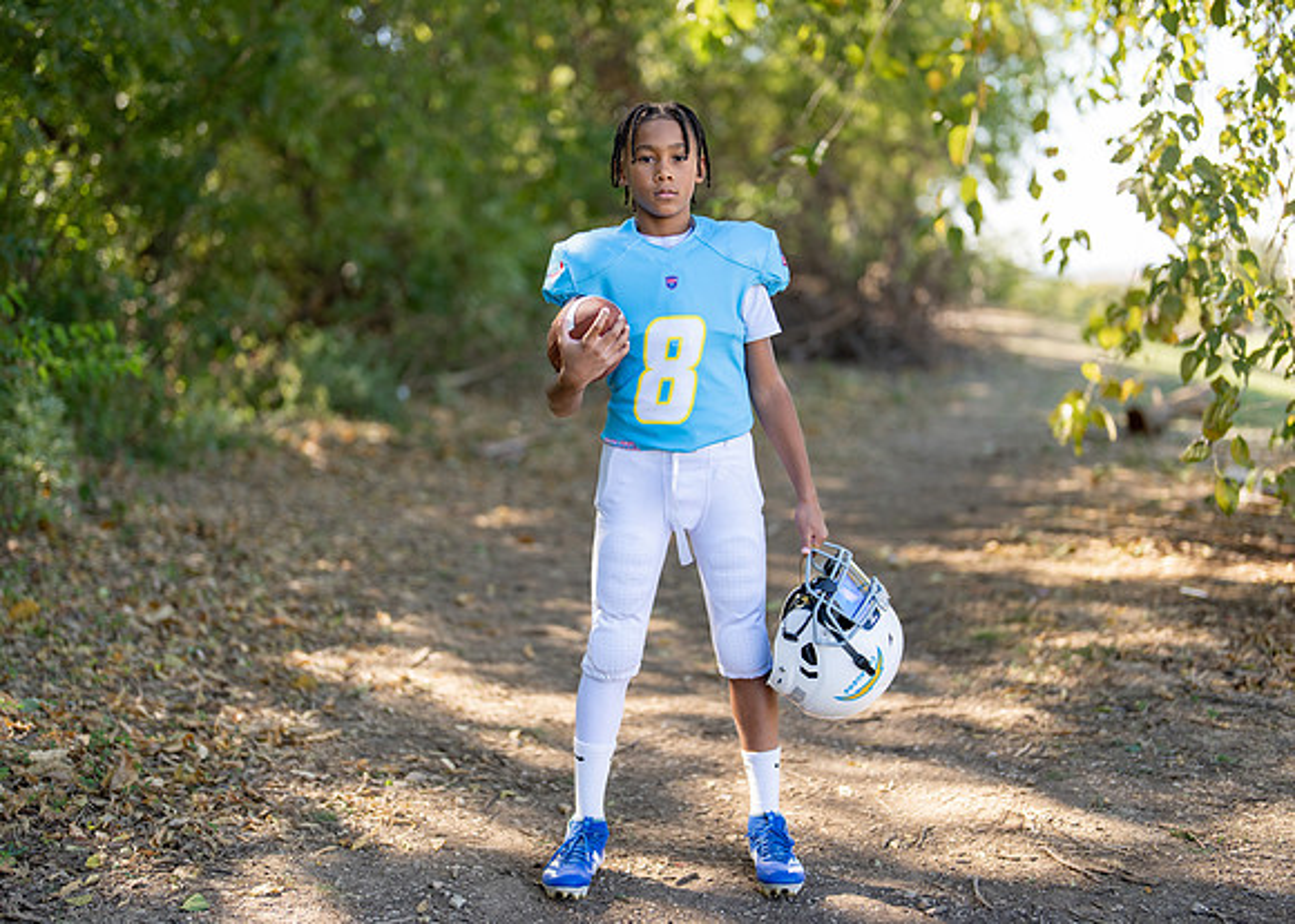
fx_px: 2033
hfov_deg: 35.3
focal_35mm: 55
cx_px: 671
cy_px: 461
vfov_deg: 25.6
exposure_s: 1/1250
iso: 100
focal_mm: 50
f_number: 1.2
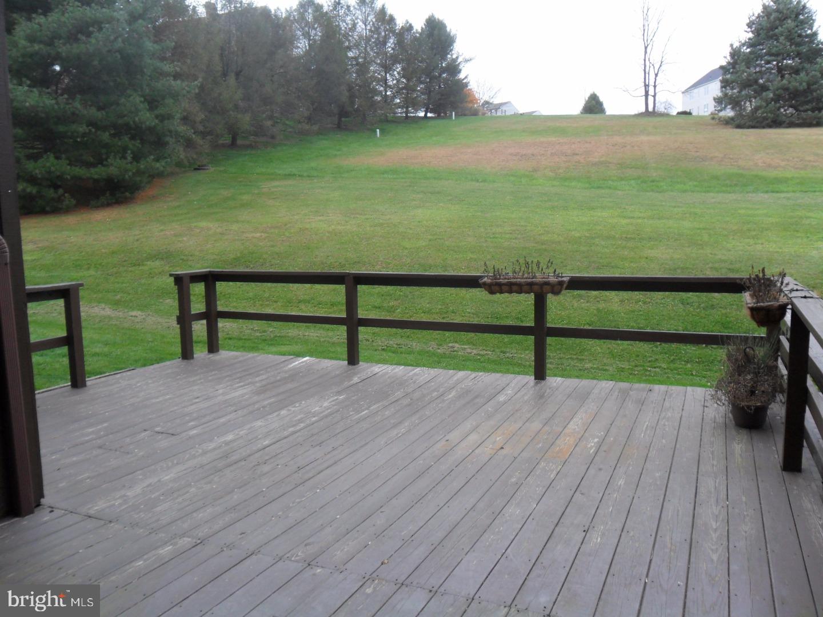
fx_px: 642
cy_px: 308
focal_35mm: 27
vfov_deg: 51.4
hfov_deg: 65.3
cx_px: 412
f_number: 3.5
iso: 100
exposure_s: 1/60
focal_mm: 4.9
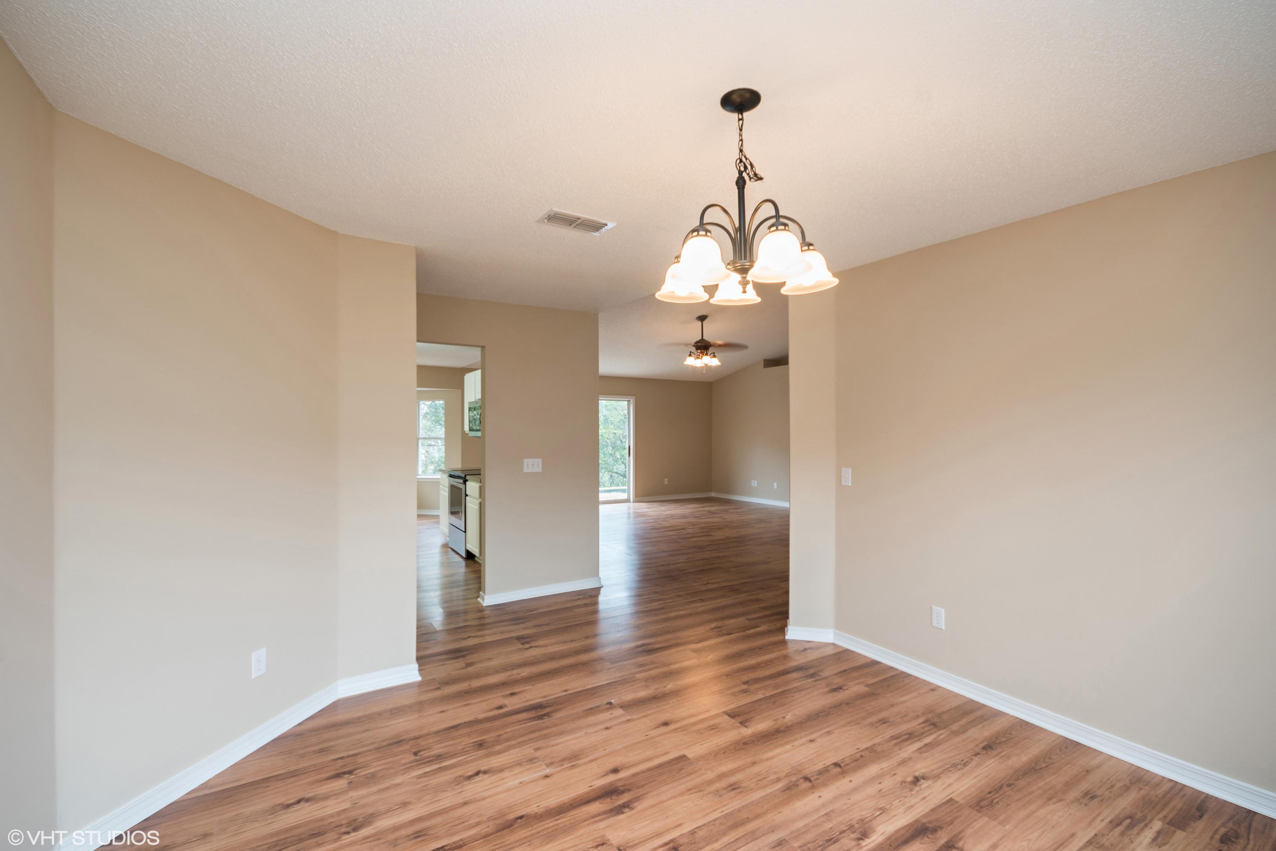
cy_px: 426
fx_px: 532
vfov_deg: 77.3
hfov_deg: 100.4
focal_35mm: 15
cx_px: 638
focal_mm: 10
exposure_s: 1/2.5
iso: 100
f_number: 8
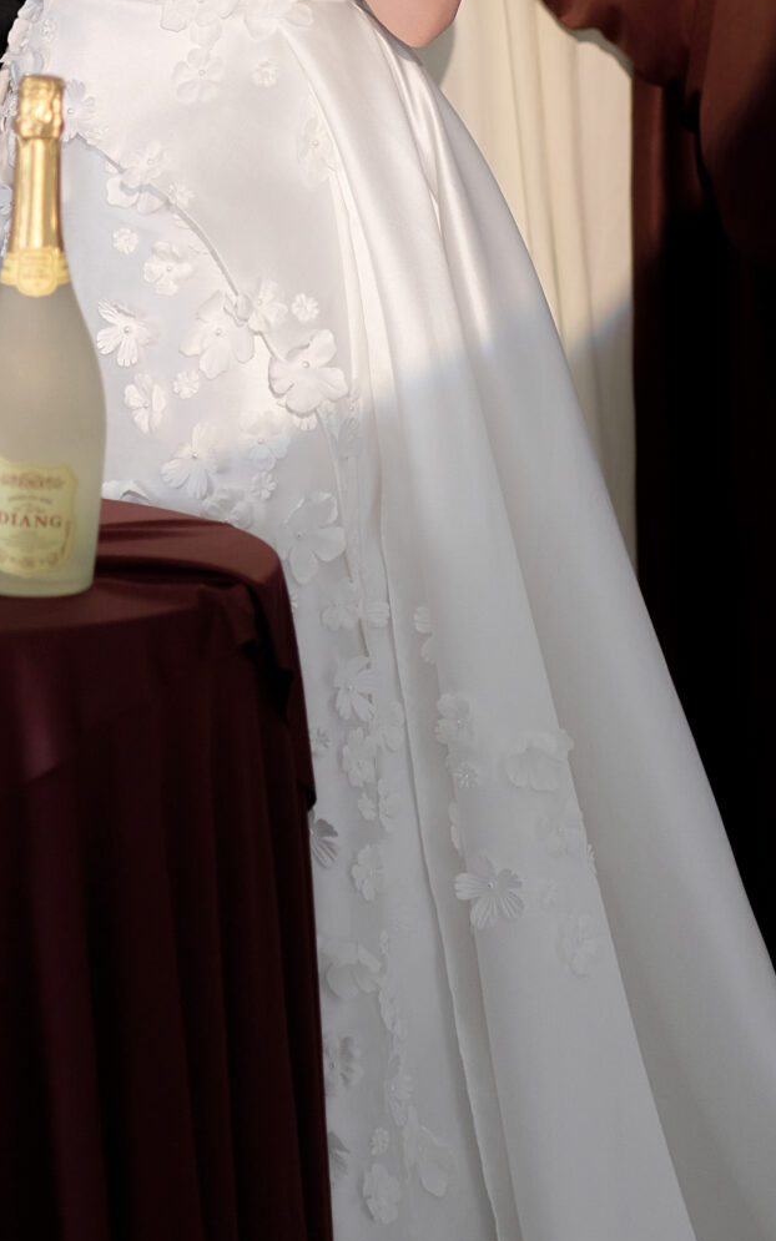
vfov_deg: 9.4
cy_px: 40
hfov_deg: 5.9
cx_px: 6
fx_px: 7545
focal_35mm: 223
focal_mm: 85
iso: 500
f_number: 2.2
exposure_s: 1/160
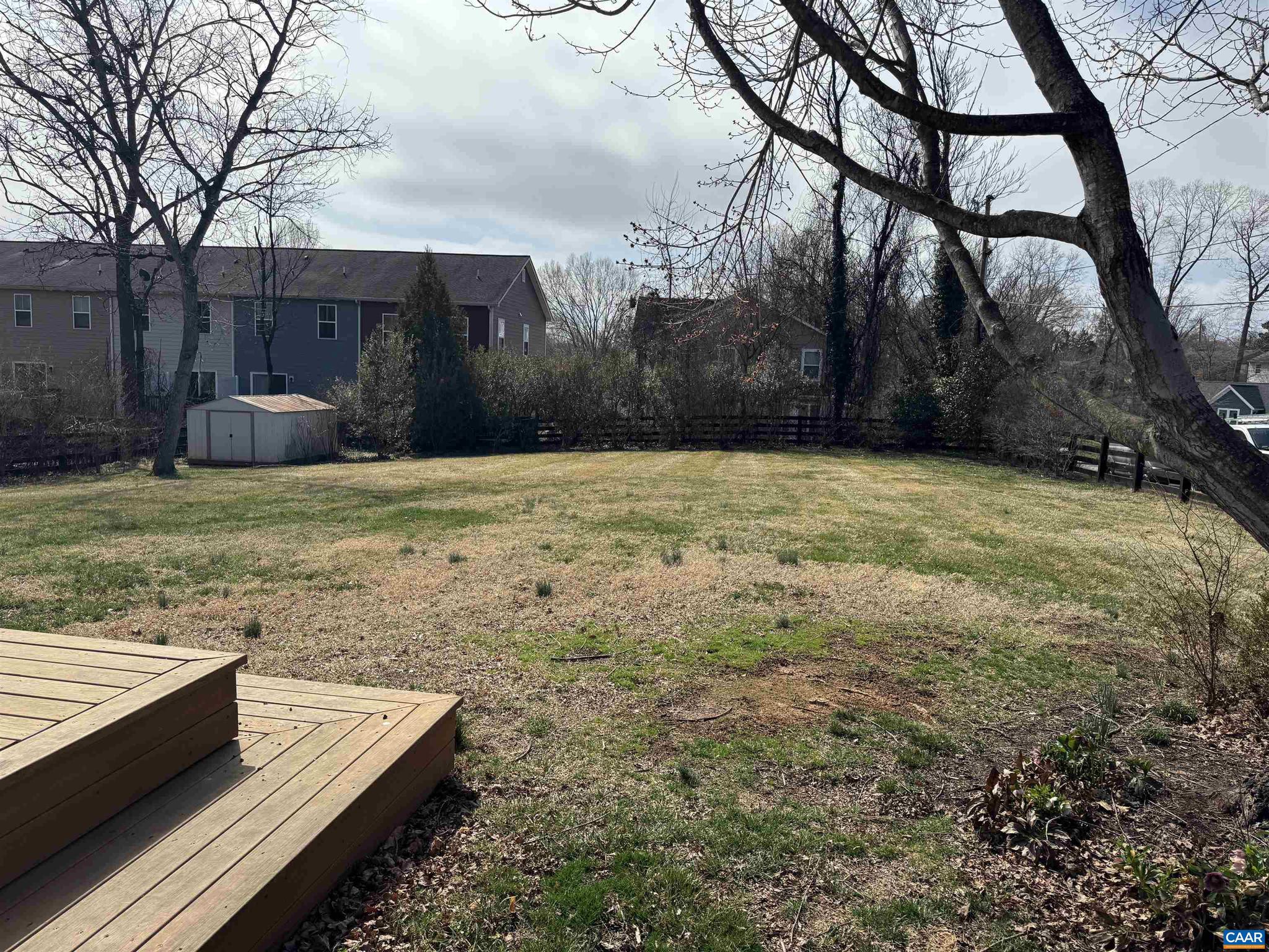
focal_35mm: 24
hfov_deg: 71.6
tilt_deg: -6.4
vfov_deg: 56.8
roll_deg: -2.3
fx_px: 880
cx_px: 634
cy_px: 476
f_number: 1.78
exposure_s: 1/6410
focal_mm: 6.76
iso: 80
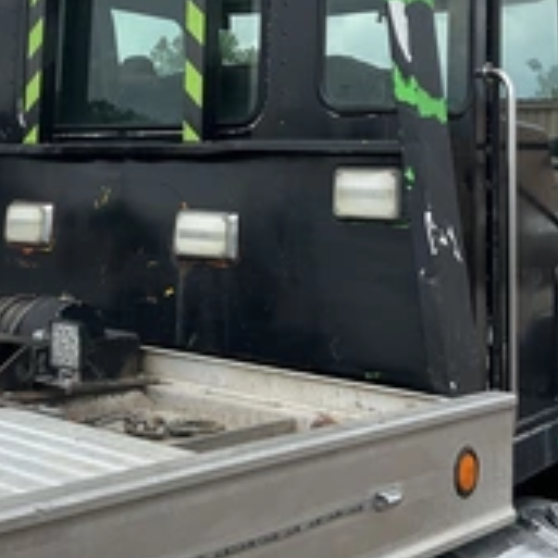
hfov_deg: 28.5
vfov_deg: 27.8
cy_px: 78
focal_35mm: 60
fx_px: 1094
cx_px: 199
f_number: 1.8
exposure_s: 1/1848
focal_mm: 3
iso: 25
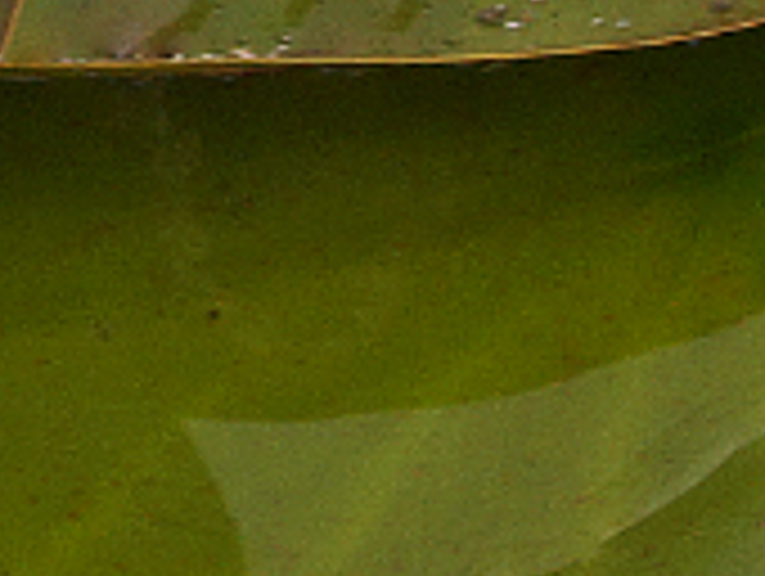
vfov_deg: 1.5
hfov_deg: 1.9
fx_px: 22485
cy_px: 549
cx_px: 2488
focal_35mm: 1016
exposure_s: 1/160
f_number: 13
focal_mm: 100
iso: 320
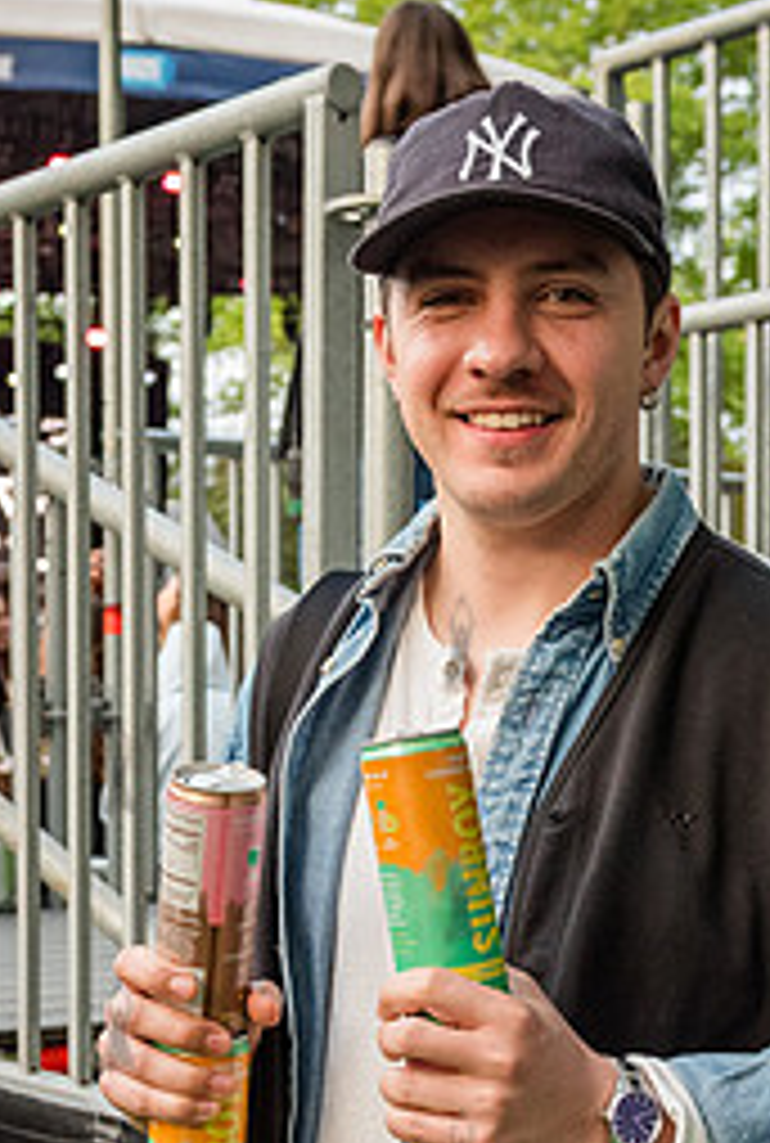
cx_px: 385
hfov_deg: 18.1
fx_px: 2422
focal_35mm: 76
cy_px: 833
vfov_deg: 26.3
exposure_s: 1/250
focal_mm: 27
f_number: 4
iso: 2000
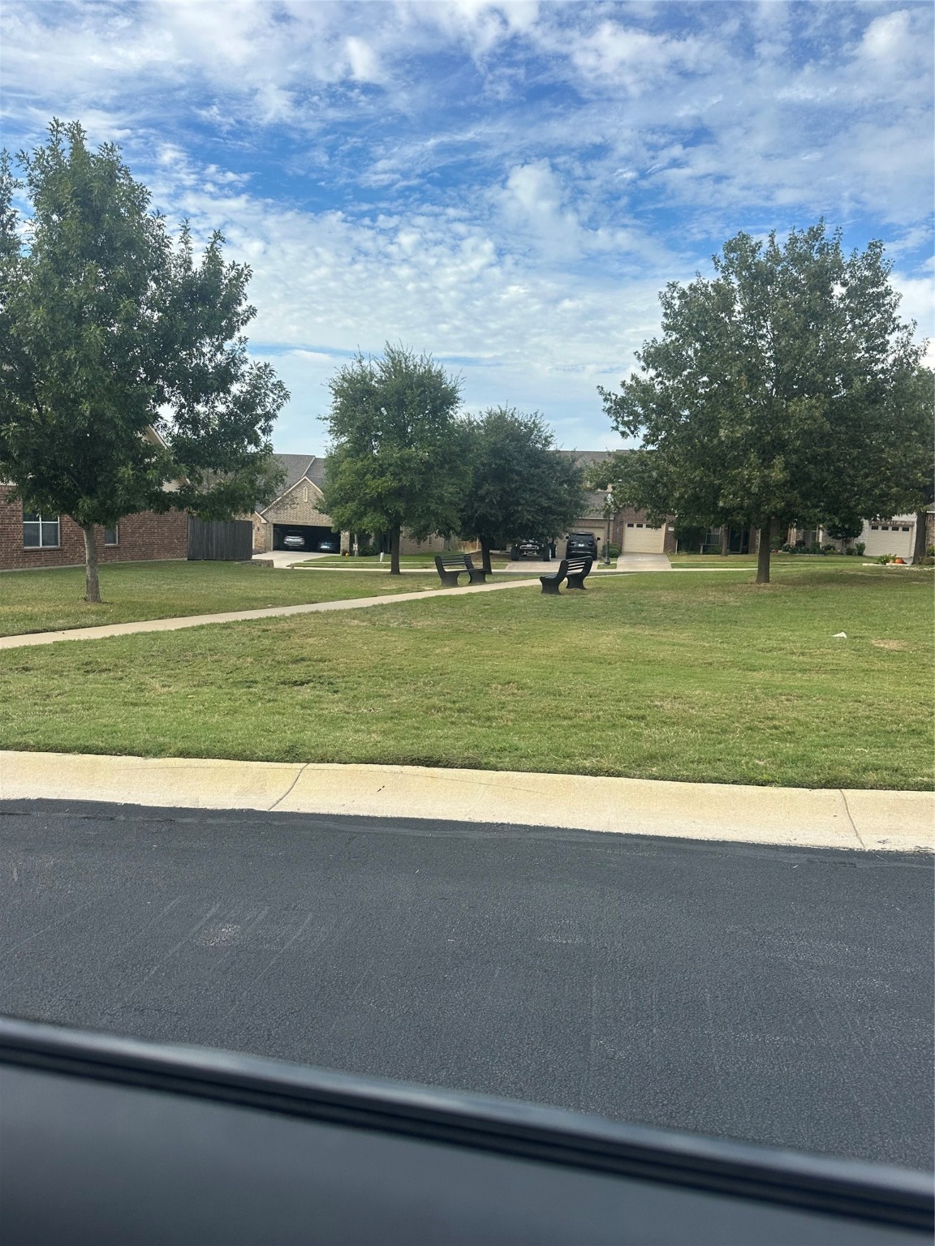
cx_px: 468
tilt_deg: -8.3
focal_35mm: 24
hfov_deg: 56.8
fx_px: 864
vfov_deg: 71.6
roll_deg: -2.6
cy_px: 623
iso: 80
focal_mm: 6.86
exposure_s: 1/2110
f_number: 1.78
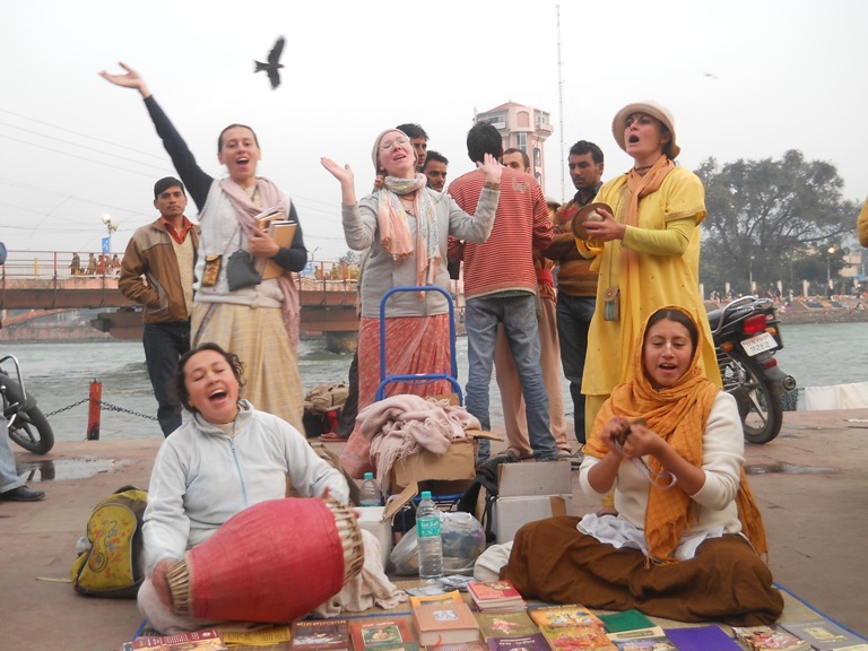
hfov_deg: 45.8
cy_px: 326
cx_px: 434
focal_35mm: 41
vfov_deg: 35.1
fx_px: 1028
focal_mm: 6.72
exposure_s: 1/50
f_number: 3.1
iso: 80
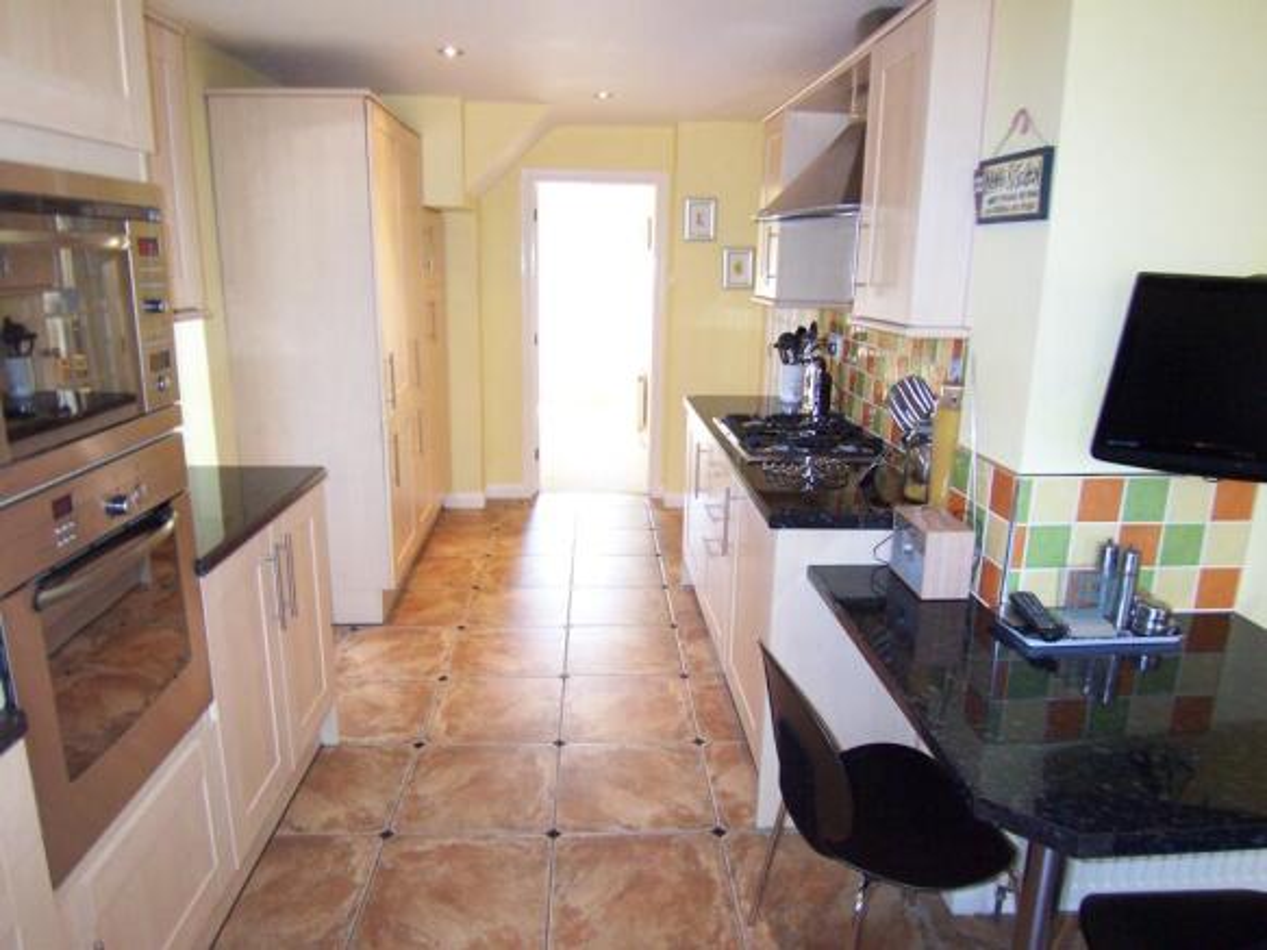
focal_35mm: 23
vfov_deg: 58.9
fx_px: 842
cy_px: 475
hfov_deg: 73.9
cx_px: 634
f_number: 2.8
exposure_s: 1/30
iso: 200
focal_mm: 3.8
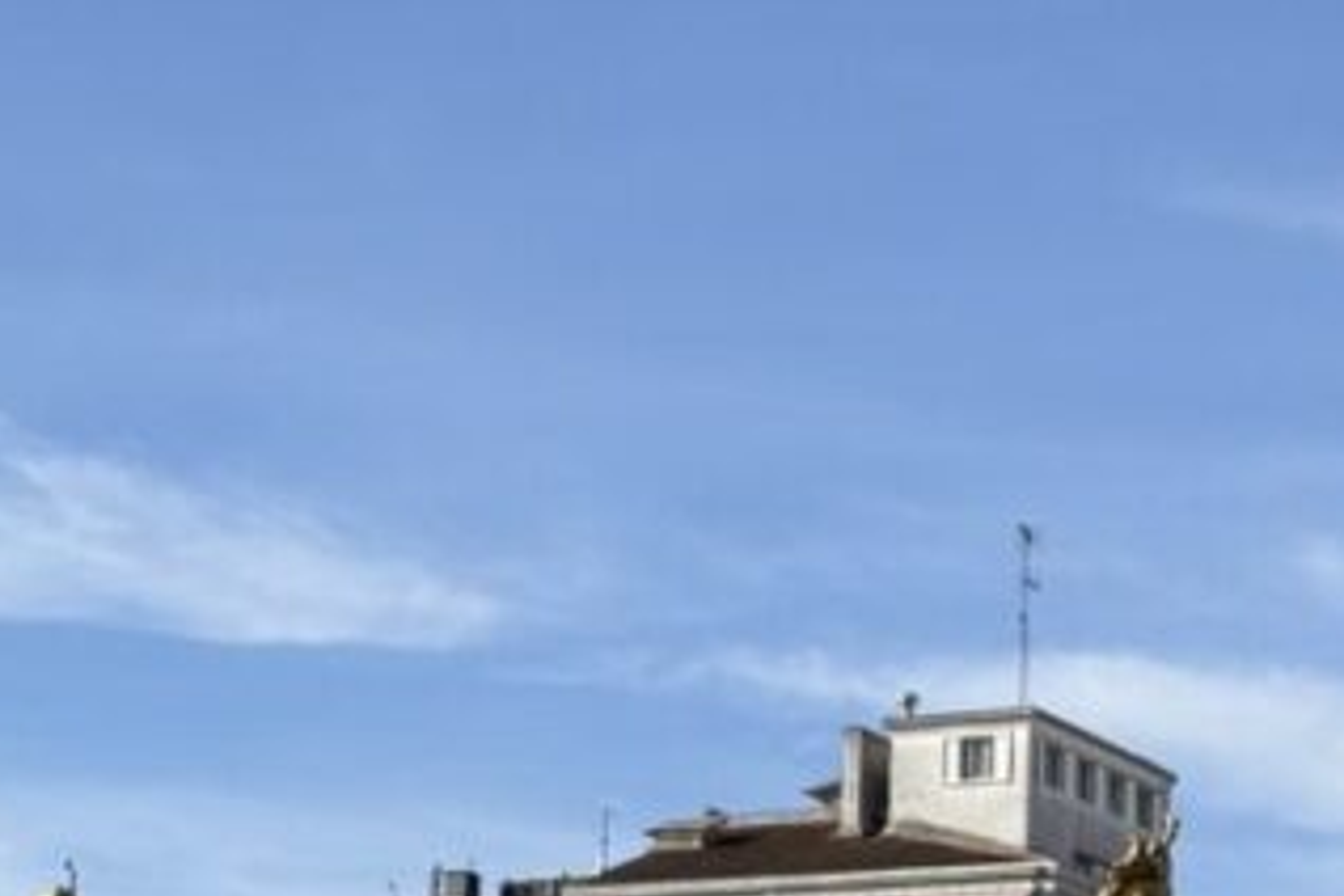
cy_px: 1576
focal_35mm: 161
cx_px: 693
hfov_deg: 12.8
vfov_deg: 8.2
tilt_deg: +1.3
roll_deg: -1.3
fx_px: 6010
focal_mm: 6.76
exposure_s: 1/4329
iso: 64
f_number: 1.78
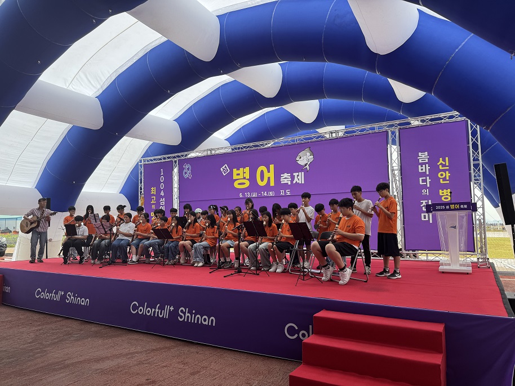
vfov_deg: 56.8
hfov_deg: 71.6
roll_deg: +0.8
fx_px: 357
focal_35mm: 24
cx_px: 258
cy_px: 193
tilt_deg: +6.7
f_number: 1.78
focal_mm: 6.76
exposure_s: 1/615
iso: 80
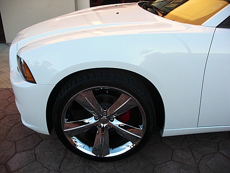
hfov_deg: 51.4
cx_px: 115
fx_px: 239
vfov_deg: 39.7
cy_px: 86
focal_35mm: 36
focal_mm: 6.3
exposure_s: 1/125
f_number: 2.8
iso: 50
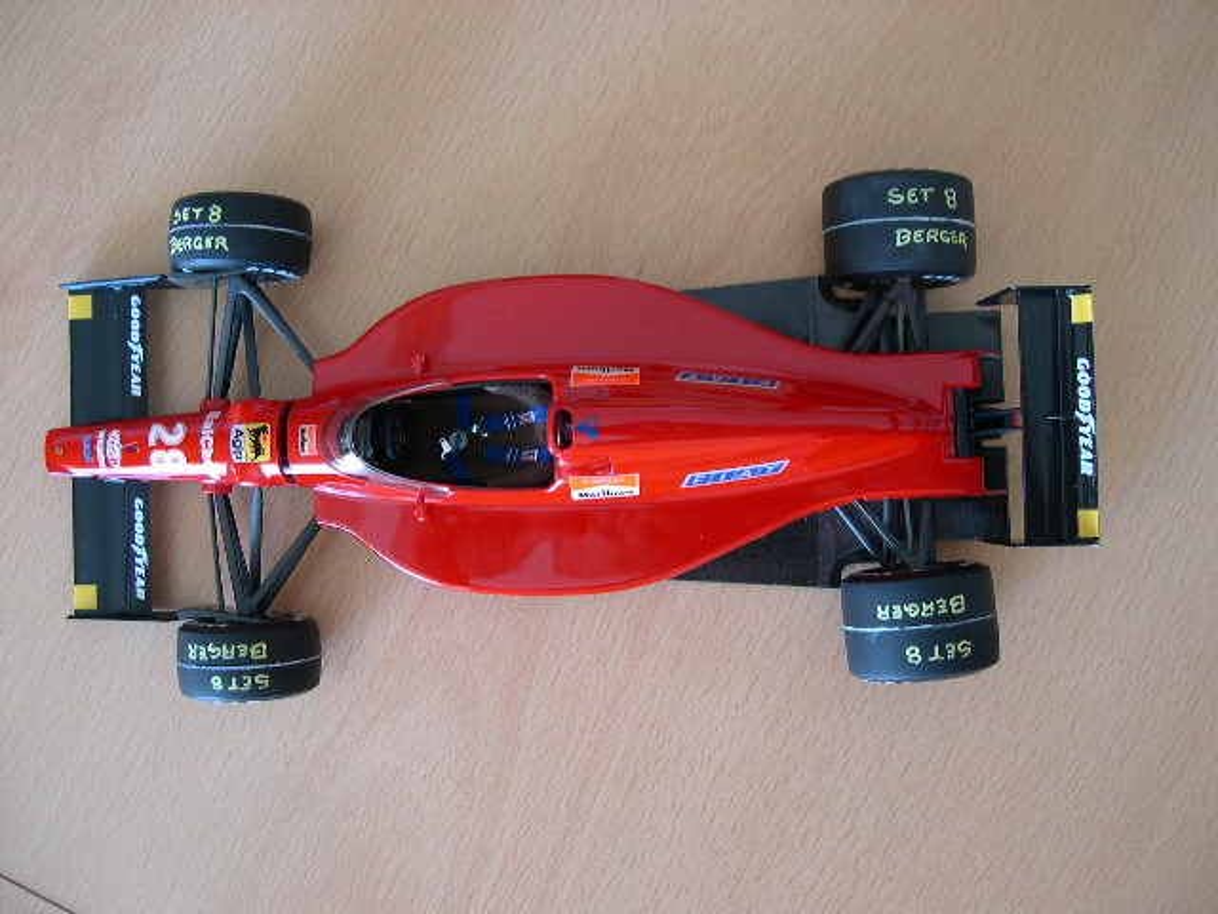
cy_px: 457
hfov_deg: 49.0
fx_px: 1337
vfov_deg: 37.7
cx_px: 609
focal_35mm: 38
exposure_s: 1/12.7
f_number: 2.8
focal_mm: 8
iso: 100
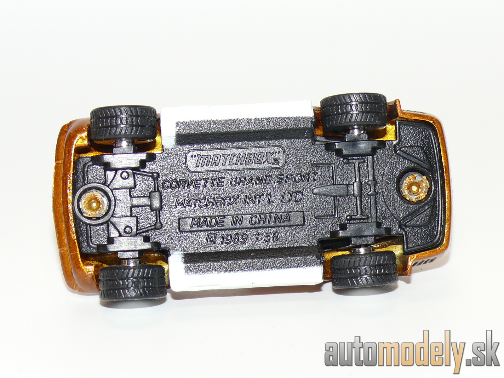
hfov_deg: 16.8
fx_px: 1703
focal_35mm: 117
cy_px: 189
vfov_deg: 12.7
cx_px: 252
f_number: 4
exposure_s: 1/30
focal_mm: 14.4
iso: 100
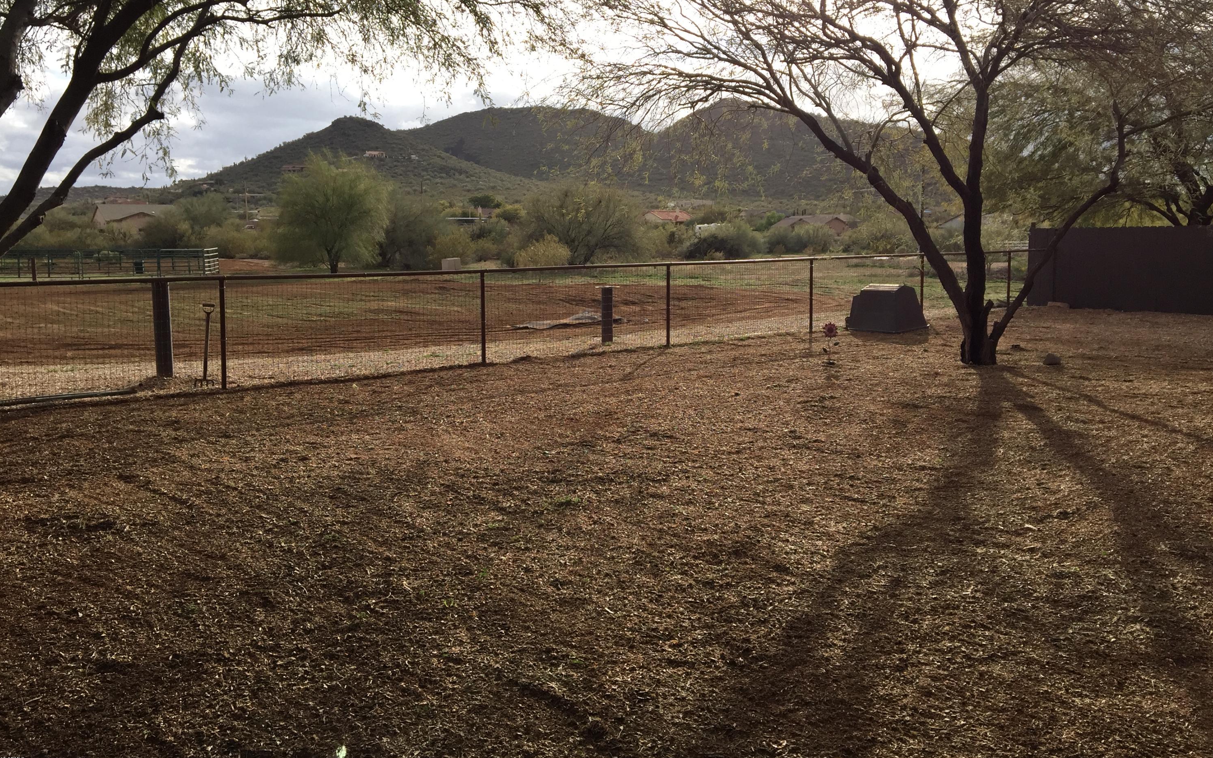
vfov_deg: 40.5
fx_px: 1025
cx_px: 604
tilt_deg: -5.2
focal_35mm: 31
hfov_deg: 61.2
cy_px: 329
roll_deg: +0.6
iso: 50
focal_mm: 4.15
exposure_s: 1/1522
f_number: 2.2
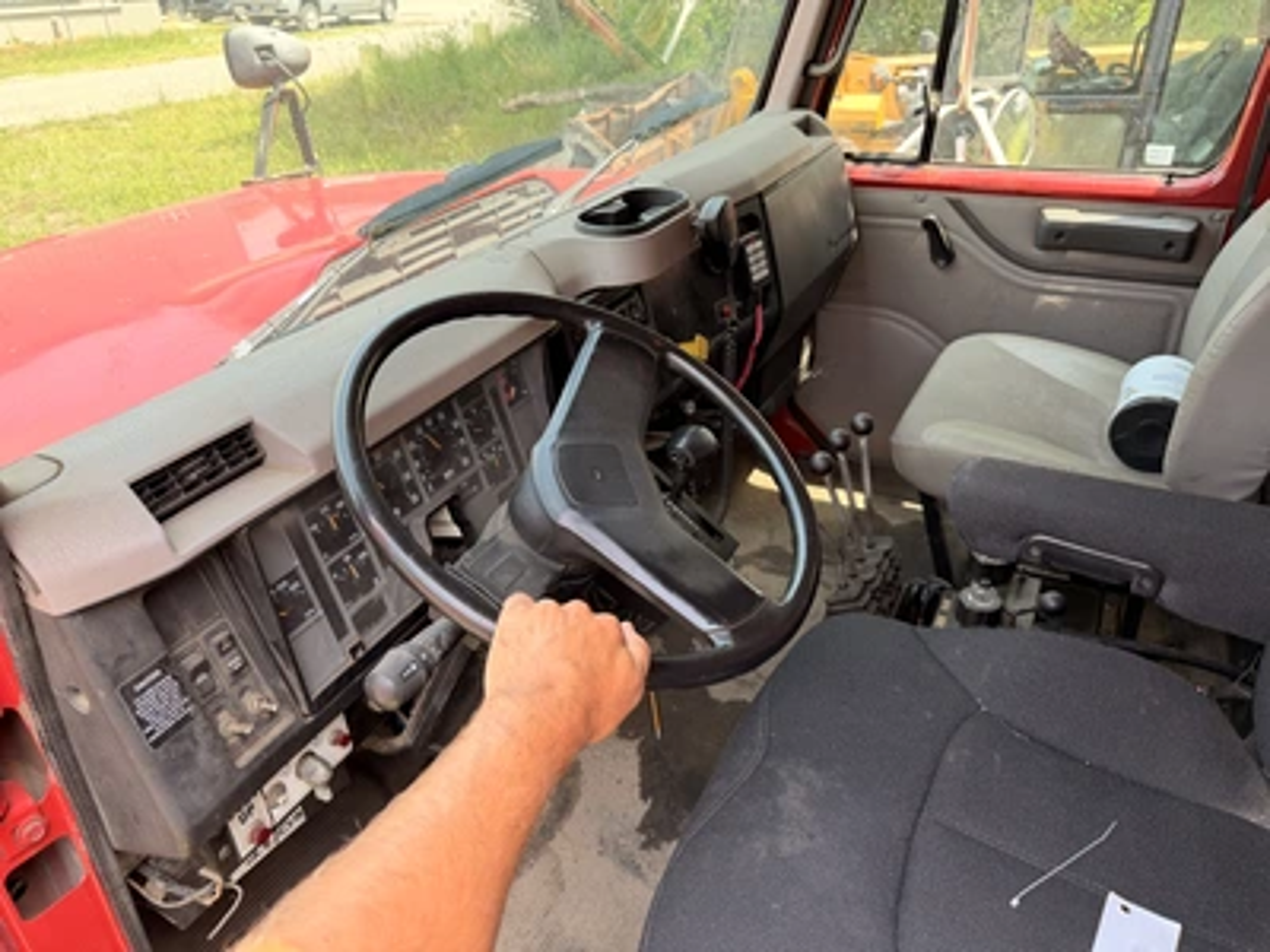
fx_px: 881
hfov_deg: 71.6
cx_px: 635
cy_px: 476
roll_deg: +0.6
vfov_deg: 56.8
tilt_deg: -25.3
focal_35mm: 24
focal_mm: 6.76
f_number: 1.78
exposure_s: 1/195
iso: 100
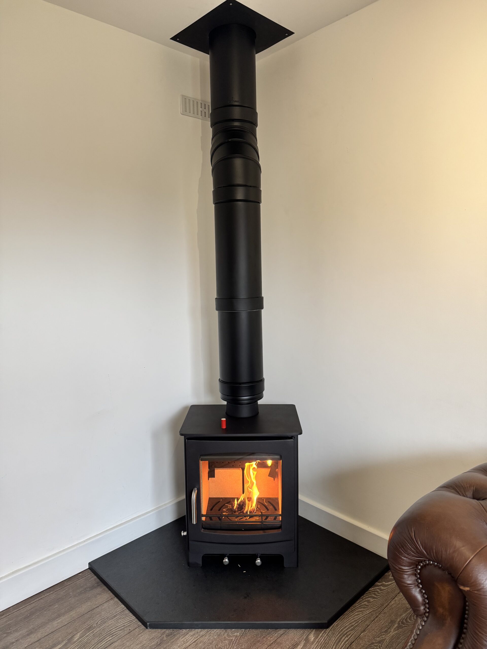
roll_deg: +1.2
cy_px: 324
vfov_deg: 71.6
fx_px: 450
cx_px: 244
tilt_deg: -8.5
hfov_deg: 56.8
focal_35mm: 24
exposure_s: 1/121
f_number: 1.78
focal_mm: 6.76
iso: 200
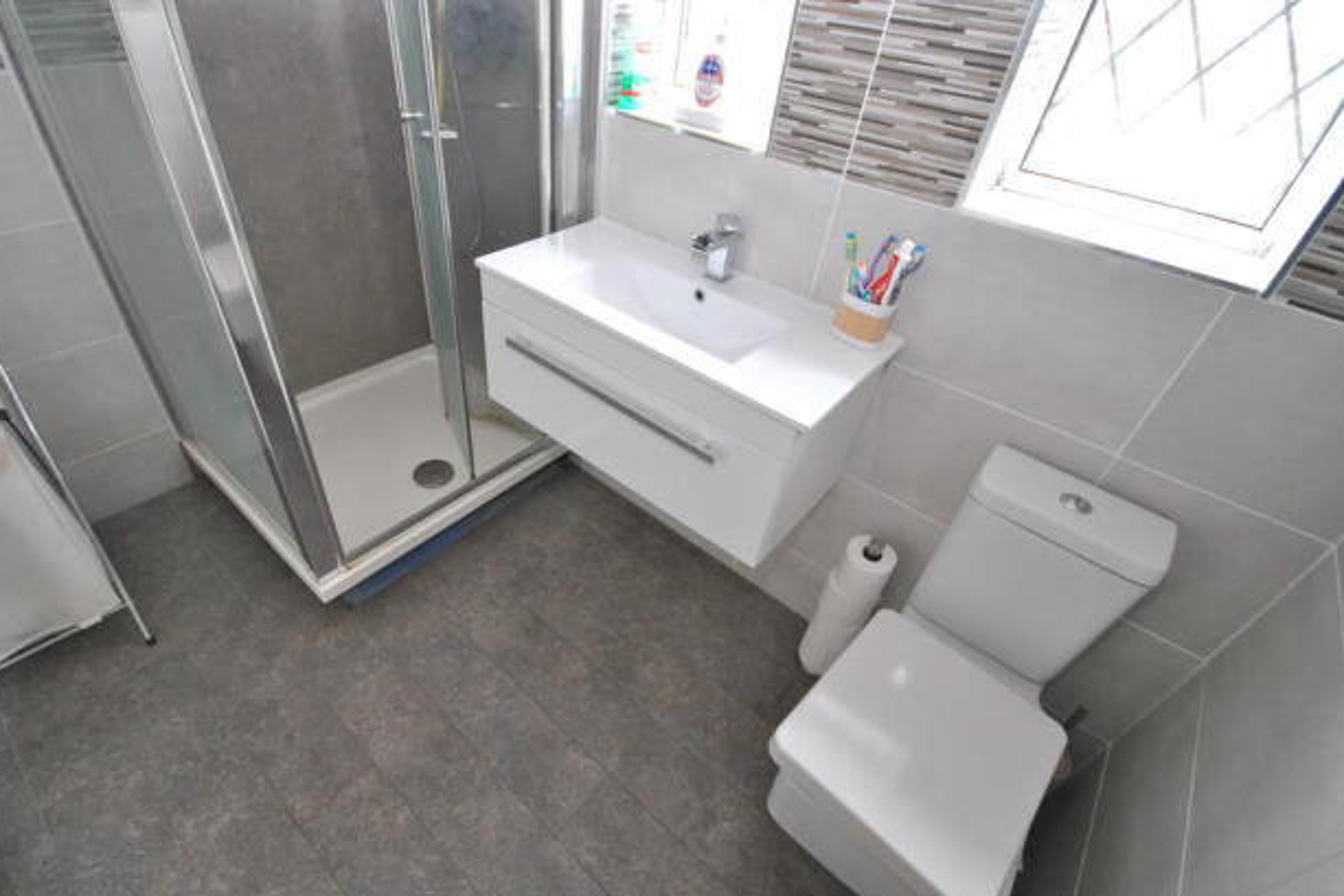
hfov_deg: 96.6
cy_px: 444
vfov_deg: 73.8
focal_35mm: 16
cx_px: 633
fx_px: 597
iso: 400
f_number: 4
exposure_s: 1/10
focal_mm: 10
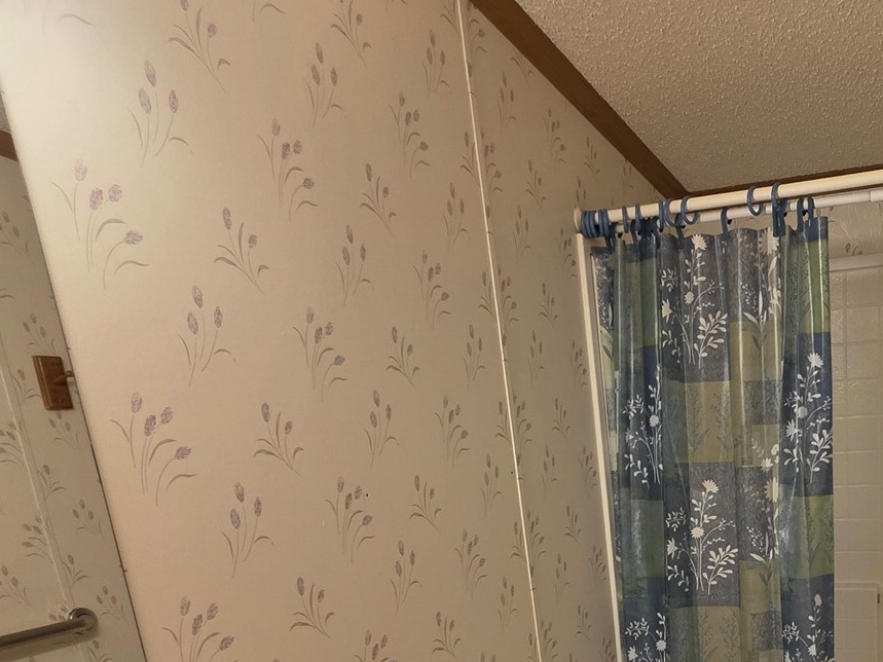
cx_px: 712
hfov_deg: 54.2
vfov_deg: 40.5
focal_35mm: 31
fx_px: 791
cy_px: 642
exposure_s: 1/120
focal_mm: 2.2
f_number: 1.9
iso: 200
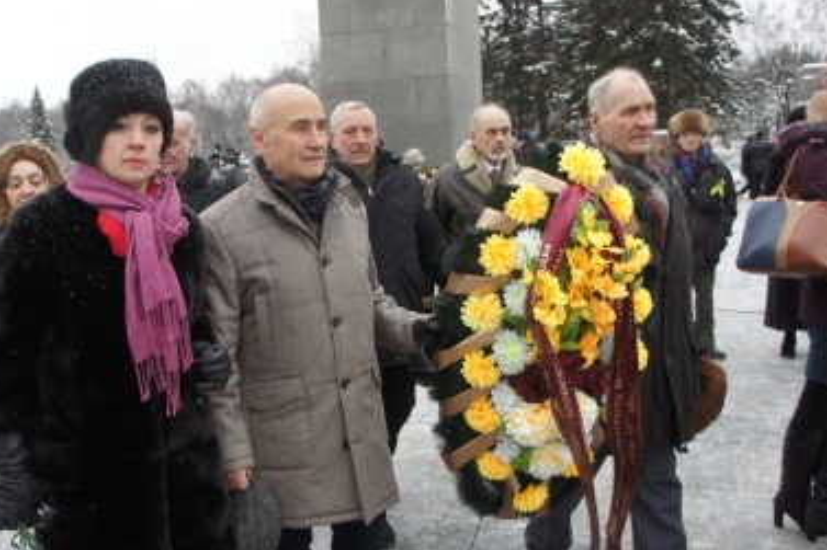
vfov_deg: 36.7
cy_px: 340
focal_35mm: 36
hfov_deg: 52.9
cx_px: 340
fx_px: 827
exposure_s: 1/250
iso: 800
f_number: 4
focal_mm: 18
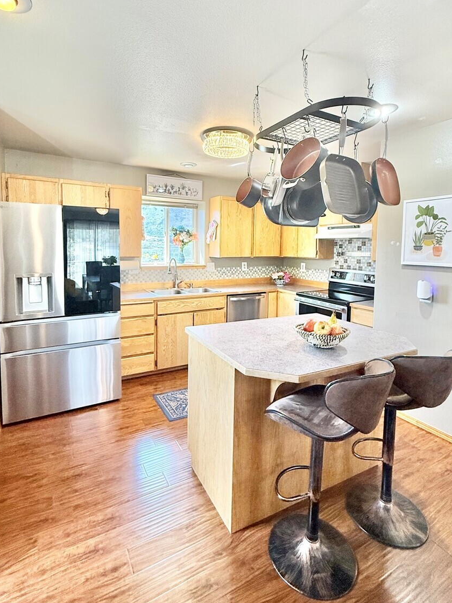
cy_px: 269
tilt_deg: -2.9
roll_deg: -1.0
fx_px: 313
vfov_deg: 87.4
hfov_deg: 71.6
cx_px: 224
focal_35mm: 18
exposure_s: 1/120
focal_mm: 2.22
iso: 250
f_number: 2.2
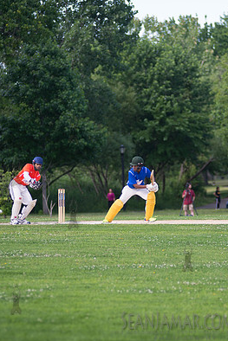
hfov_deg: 5.6
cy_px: 198
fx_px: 2344
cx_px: 128
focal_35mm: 247
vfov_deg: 8.3
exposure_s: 1/800
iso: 200
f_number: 2.8
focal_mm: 135
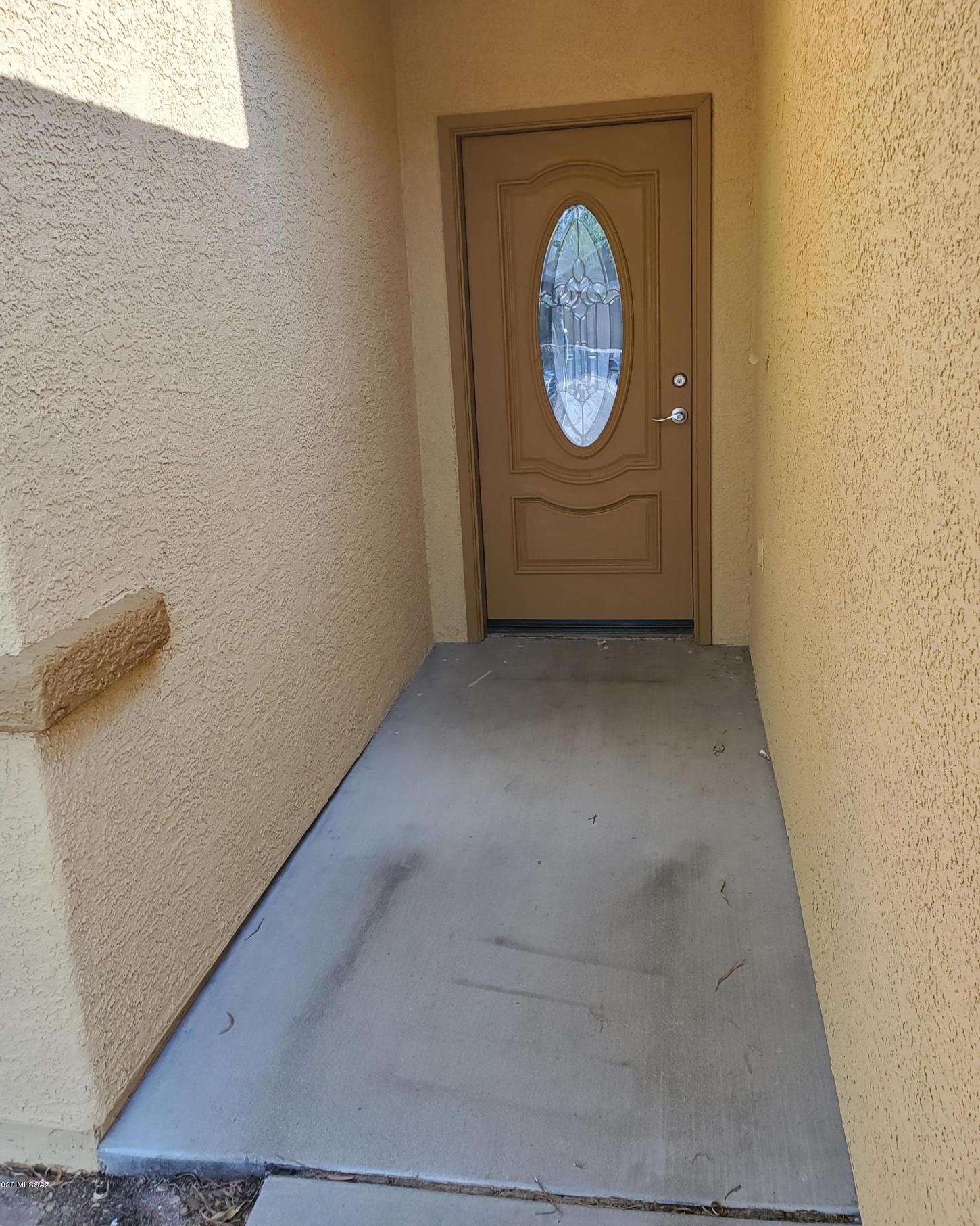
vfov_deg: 62.1
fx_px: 1015
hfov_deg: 51.5
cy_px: 551
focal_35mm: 28
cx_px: 493
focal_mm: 4.3
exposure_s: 1/120
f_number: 2.4
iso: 80
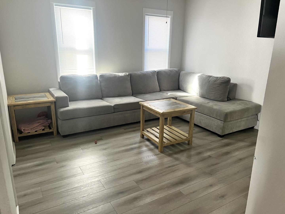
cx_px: 142
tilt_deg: -16.6
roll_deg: -0.8
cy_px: 107
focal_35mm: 26
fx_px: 214
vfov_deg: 53.1
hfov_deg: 67.3
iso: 200
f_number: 1.5
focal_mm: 5.7
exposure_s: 1/60
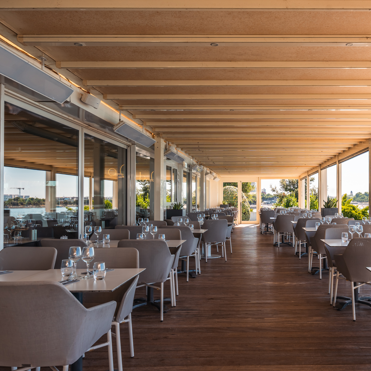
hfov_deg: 47.3
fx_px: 411
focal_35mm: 34
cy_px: 192
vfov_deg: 48.5
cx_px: 264
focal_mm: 25.7
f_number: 7.1
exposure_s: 1/250
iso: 100
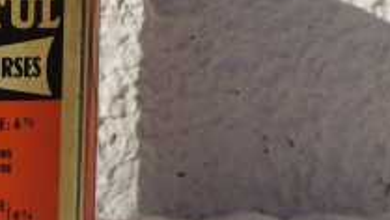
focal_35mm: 75
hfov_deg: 26.2
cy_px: 89
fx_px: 776
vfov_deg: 16.1
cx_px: -28
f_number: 4.2
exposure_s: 1/1250
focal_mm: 4.3
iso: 80
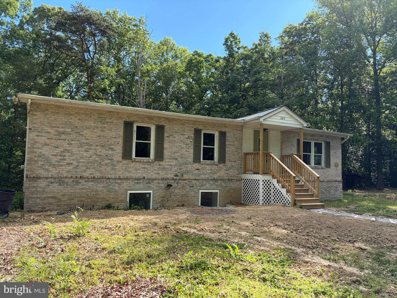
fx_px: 298
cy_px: 149
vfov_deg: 53.1
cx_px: 198
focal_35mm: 26
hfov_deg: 67.3
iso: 64
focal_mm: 5.96
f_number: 1.6
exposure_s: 1/1550
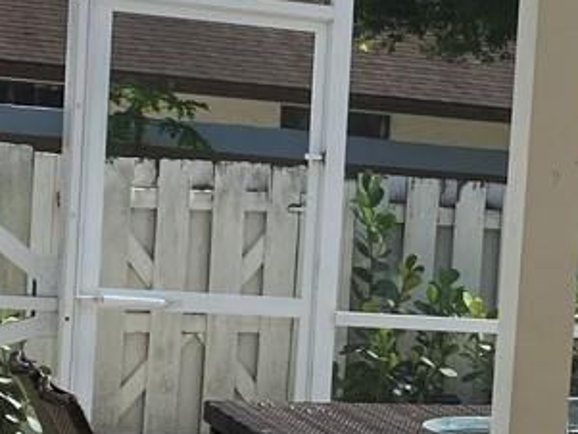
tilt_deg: -5.1
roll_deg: -5.7
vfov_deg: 10.7
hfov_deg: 13.7
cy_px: 407
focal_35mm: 138
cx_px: 780
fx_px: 2305
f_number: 1.8
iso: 32
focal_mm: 4.25
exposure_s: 1/1464
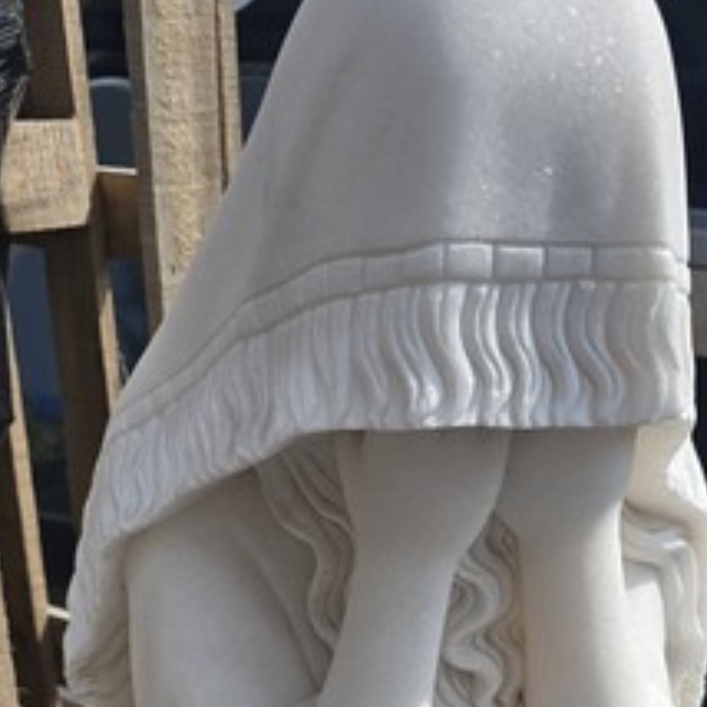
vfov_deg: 27.2
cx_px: 420
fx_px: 1317
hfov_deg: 30.0
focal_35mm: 57
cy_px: 800
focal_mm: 6.3
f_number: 1.7
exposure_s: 1/675
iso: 12
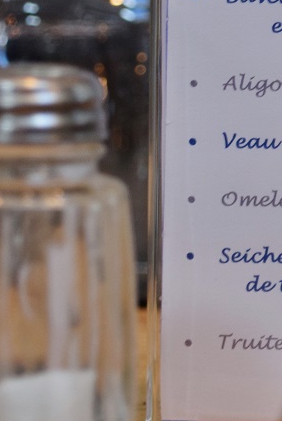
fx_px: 3625
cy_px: 102
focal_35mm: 309
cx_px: 456
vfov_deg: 6.7
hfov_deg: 4.4
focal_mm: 58
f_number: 5
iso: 720
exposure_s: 1/60
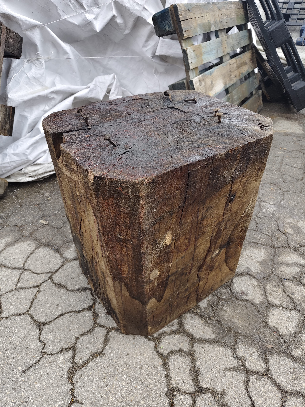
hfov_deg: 56.8
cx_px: 152
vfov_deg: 71.6
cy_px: 204
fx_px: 282
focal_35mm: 24
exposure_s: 1/100
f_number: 1.88
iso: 186
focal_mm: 5.56
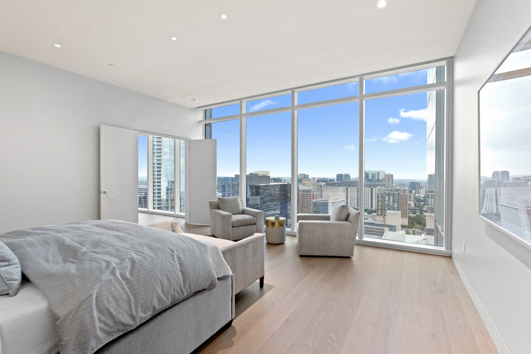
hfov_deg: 96.7
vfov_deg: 73.7
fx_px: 236
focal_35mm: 16
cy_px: 177
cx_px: 266
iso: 320
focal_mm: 16
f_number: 9
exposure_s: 1/1.25
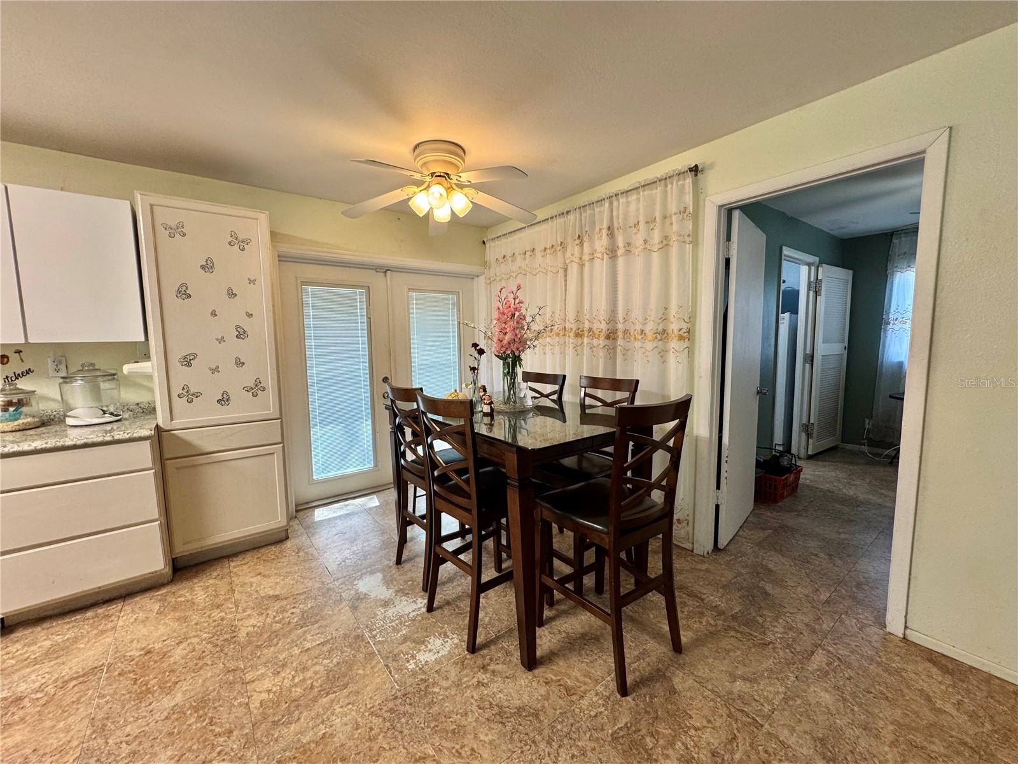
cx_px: 509
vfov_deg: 85.7
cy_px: 382
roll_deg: +0.5
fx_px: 412
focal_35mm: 14
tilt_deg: -6.0
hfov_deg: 102.1
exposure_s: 1/60
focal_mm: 2.22
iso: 160
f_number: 2.2
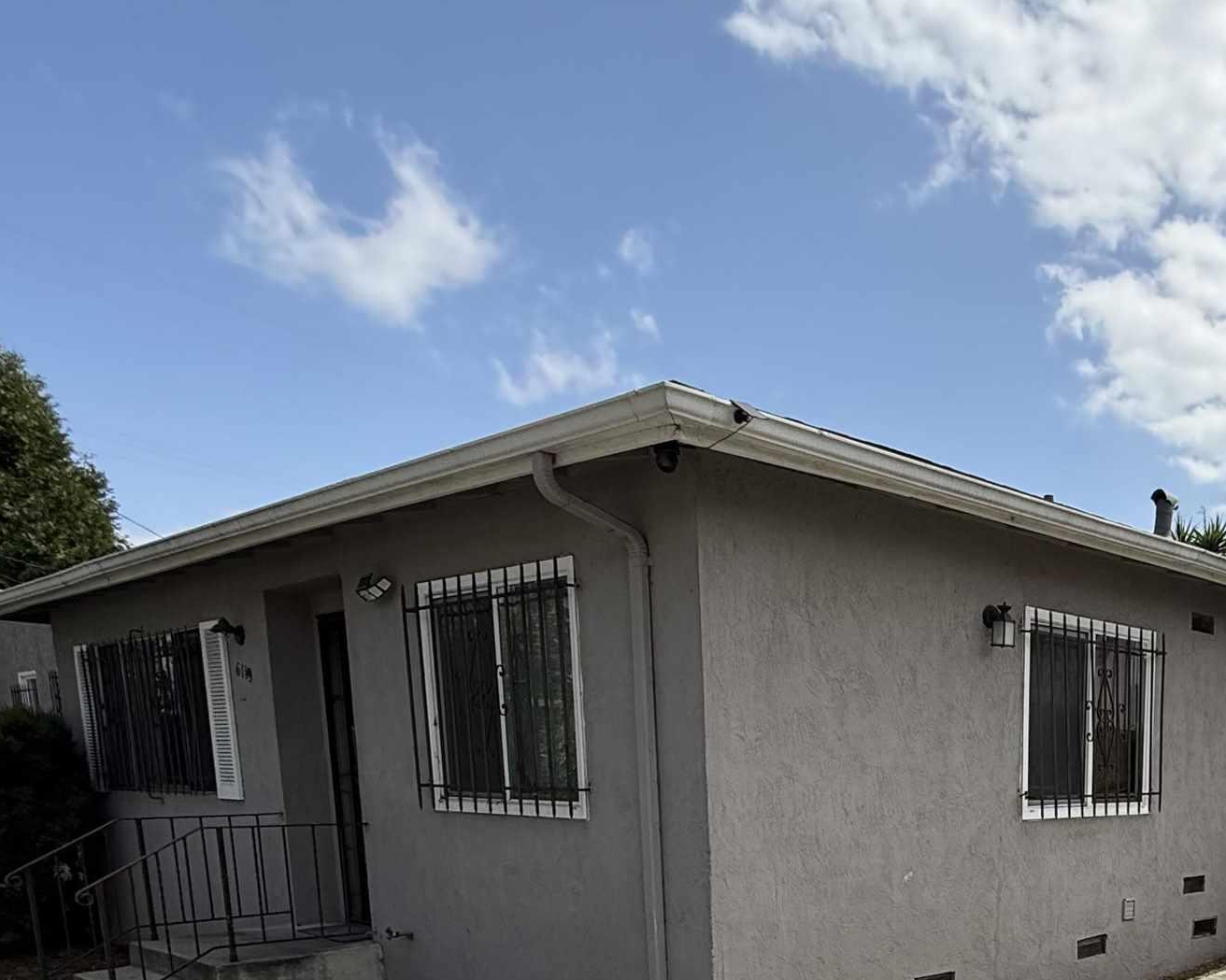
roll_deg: -0.2
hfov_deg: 51.9
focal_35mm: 32
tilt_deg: -10.0
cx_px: 993
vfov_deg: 40.4
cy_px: 971
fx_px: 1161
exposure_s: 1/2237
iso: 64
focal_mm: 2.22
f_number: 2.2
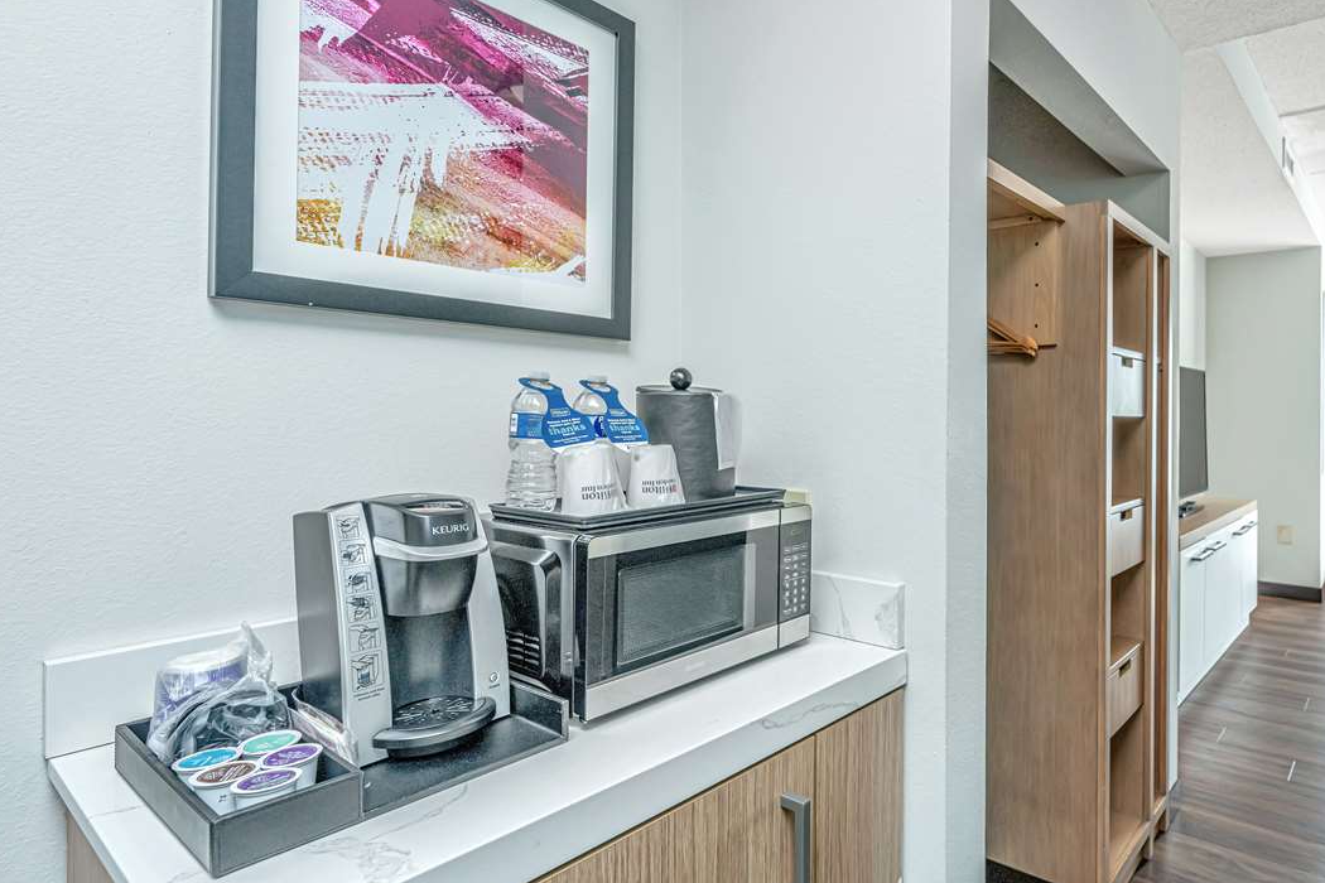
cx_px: 871
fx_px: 736
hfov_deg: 81.5
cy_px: 424
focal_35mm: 20
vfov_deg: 61.9
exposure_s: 1/200
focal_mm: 14
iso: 400
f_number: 5
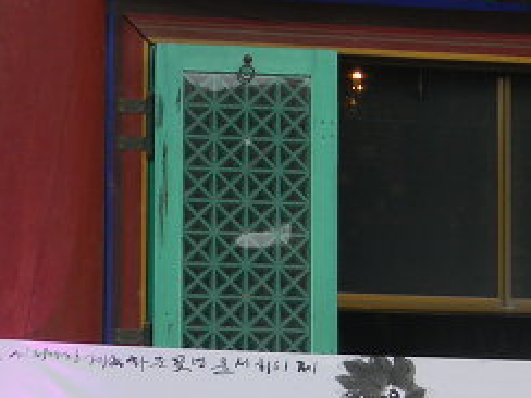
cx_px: 446
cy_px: 430
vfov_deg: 7.7
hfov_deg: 10.3
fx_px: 2945
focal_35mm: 192
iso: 80
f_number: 4.3
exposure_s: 1/58
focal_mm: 12.2
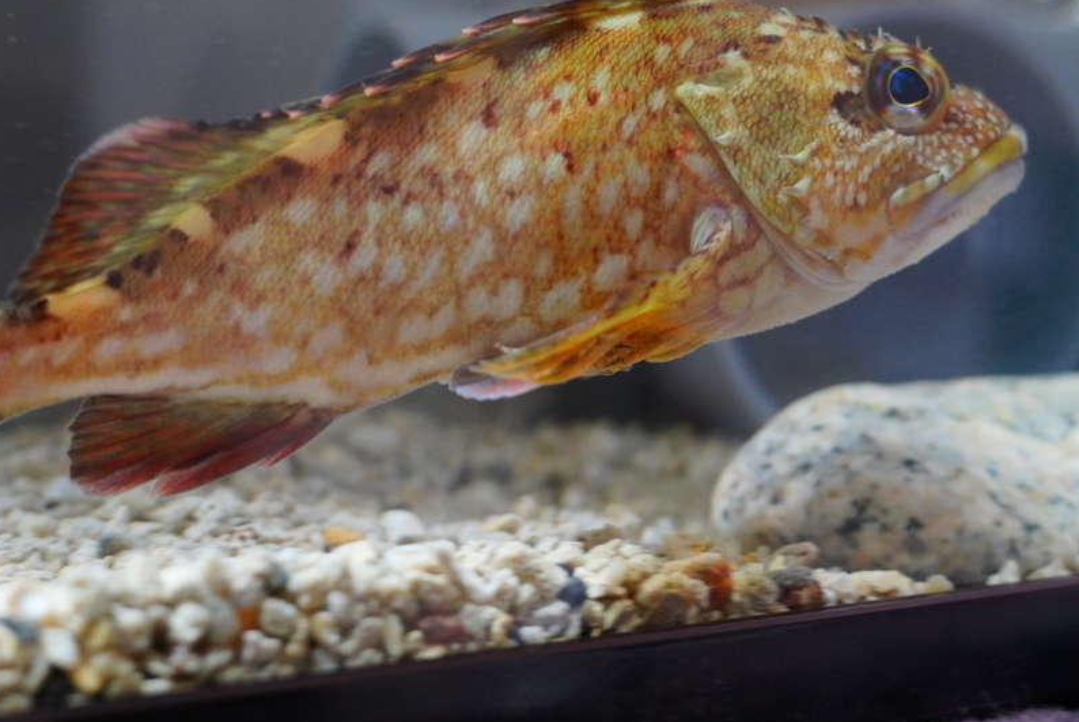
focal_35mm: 68
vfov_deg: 20.0
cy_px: 276
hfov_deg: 29.5
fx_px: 2040
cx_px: 385
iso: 1250
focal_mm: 30
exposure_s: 1/50
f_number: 2.8
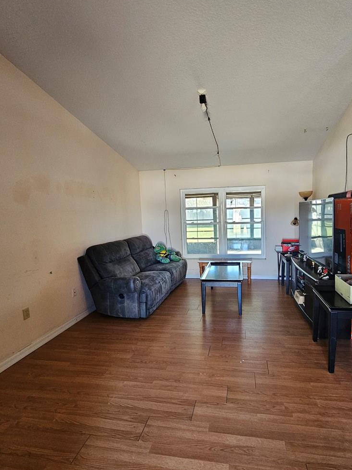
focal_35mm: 16
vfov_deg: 94.5
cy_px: 244
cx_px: 201
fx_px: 217
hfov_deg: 77.7
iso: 320
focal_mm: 2.2
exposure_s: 1/40
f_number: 2.2
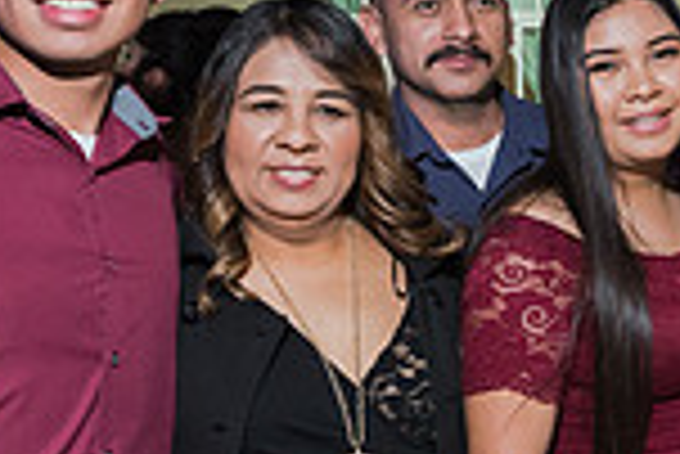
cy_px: 149
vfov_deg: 18.4
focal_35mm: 74
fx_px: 1399
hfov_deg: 24.6
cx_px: 827
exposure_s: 1/100
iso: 1600
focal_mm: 17
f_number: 3.5
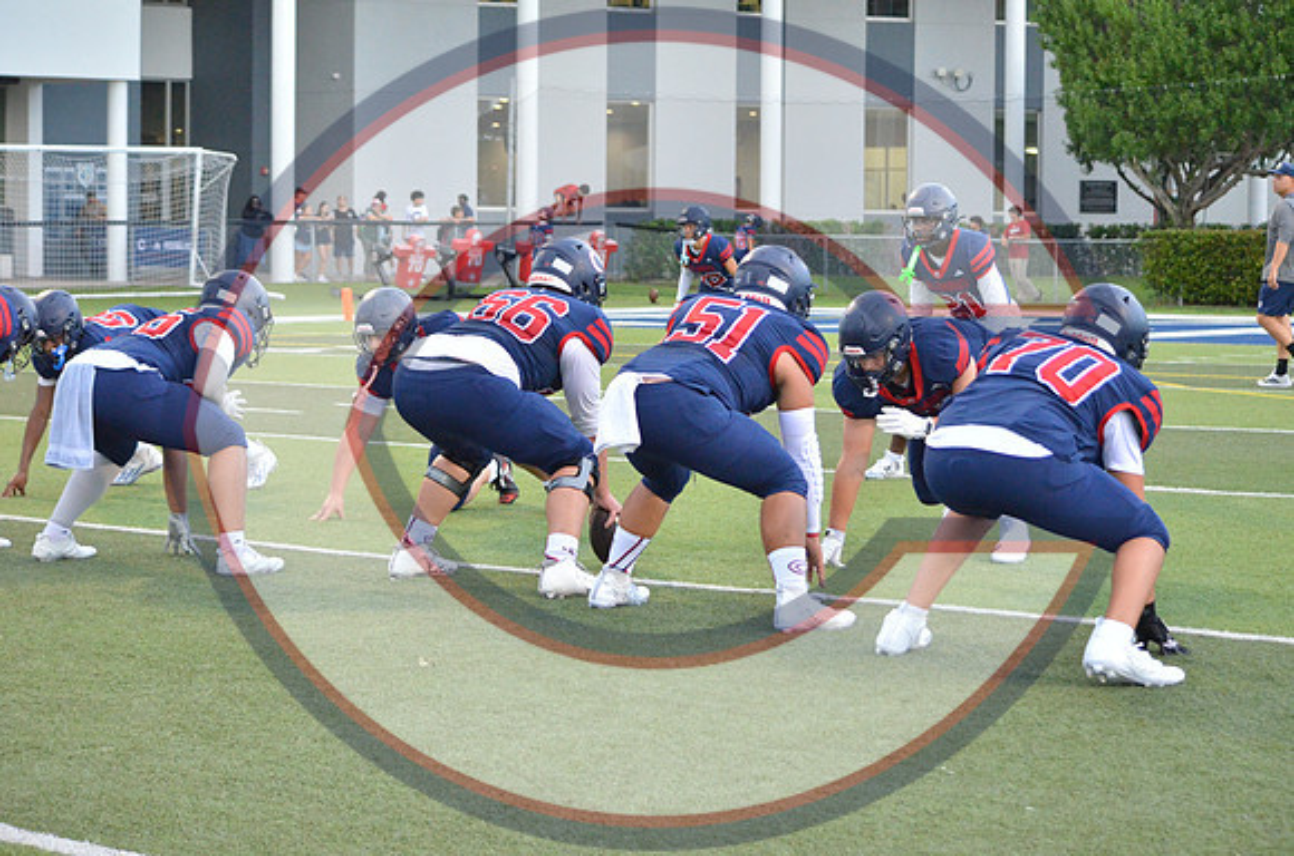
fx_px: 2959
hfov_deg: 24.7
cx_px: 647
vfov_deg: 16.5
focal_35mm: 82
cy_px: 428
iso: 3200
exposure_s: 1/500
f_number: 4.5
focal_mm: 55
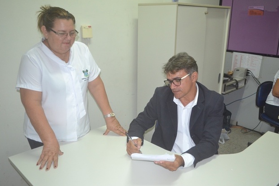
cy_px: 94
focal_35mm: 31
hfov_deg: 60.3
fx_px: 240
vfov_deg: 42.3
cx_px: 143
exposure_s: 1/60
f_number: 3.8
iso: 1250
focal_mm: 20
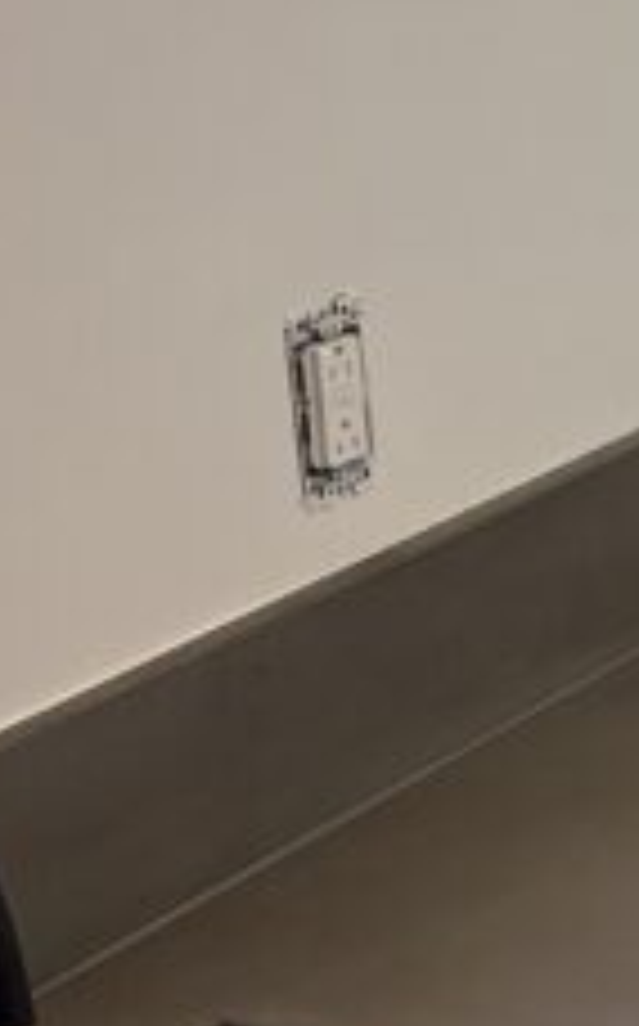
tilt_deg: -16.2
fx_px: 3464
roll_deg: +2.2
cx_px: 968
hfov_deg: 10.2
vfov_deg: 16.8
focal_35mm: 124
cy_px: 356
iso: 80
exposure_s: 1/60
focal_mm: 5.96
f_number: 1.6
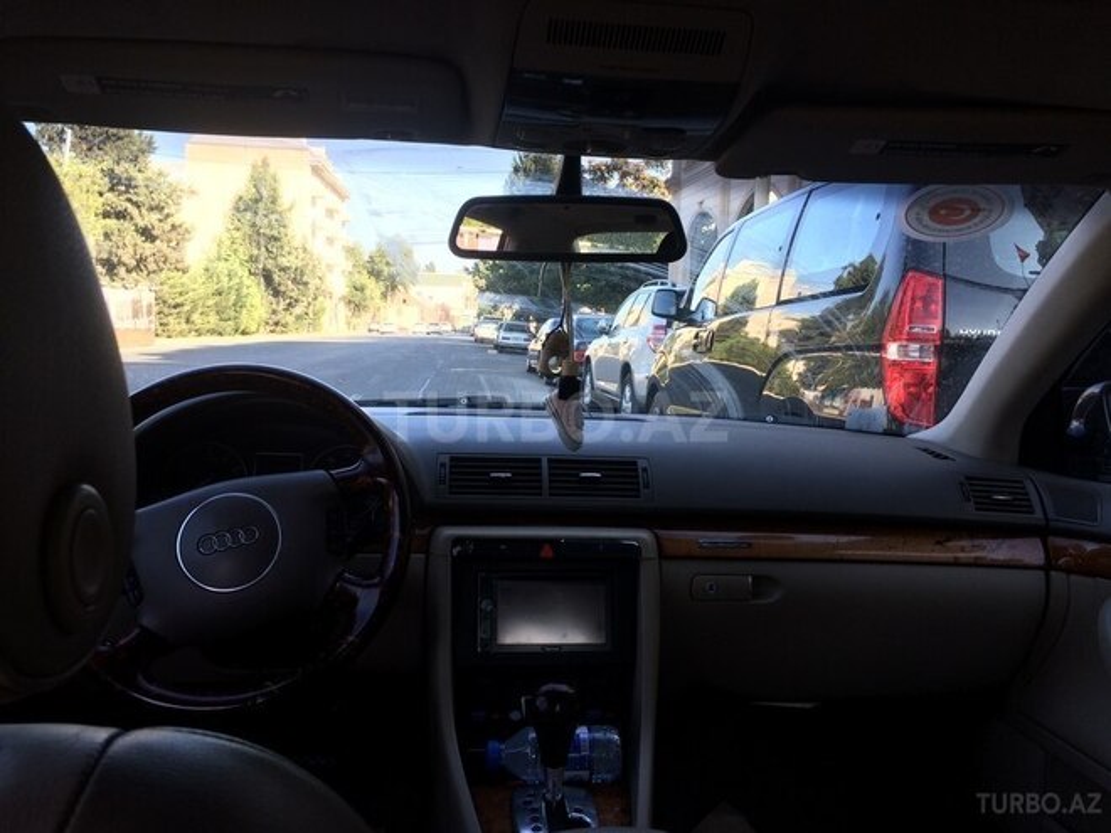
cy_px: 416
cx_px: 556
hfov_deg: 61.7
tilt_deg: -4.8
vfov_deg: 48.2
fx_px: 931
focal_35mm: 29
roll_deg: -1.2
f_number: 2.2
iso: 32
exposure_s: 1/214
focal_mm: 4.15
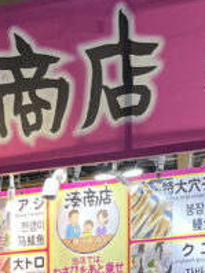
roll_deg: +1.9
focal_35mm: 134
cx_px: -6
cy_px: 466
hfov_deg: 10.9
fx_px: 1059
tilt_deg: -4.6
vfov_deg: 13.4
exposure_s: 1/120
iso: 80
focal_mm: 5.1
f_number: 1.6
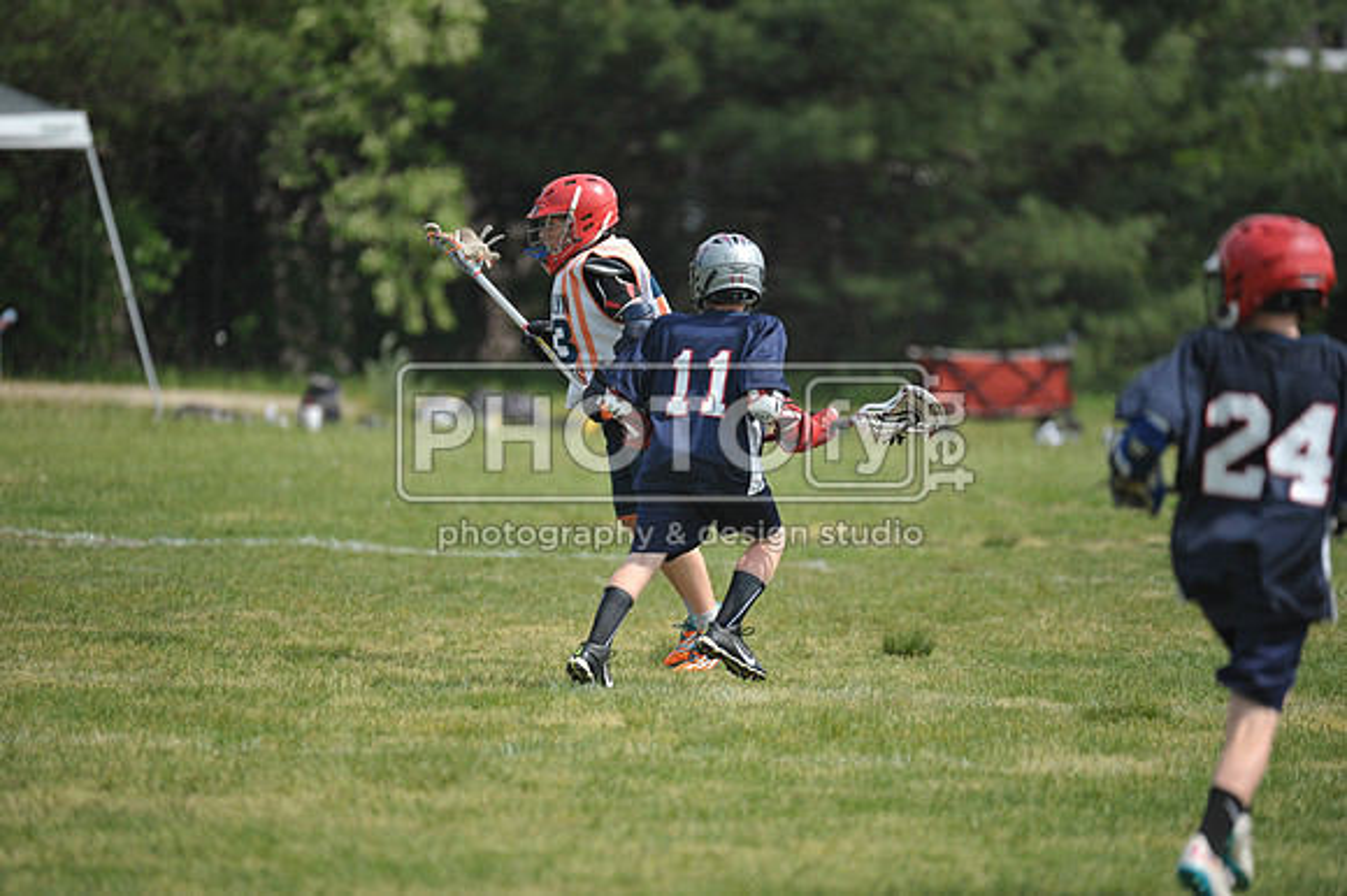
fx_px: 13088
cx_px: 674
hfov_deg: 5.9
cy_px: 448
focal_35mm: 350
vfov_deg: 3.9
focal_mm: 350
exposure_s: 1/3200
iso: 640
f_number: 4
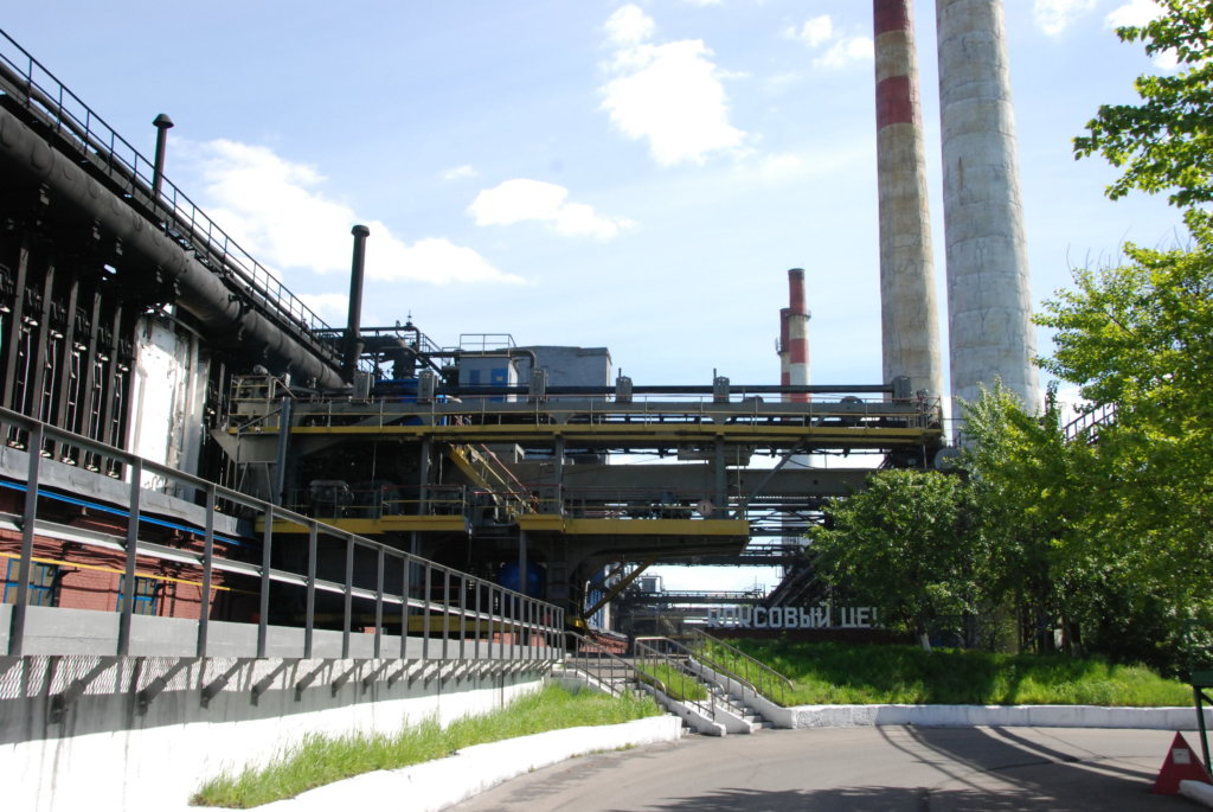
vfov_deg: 40.1
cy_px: 406
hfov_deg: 57.2
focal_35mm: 33
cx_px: 606
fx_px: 1113
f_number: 11
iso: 640
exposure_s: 1/500
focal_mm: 22
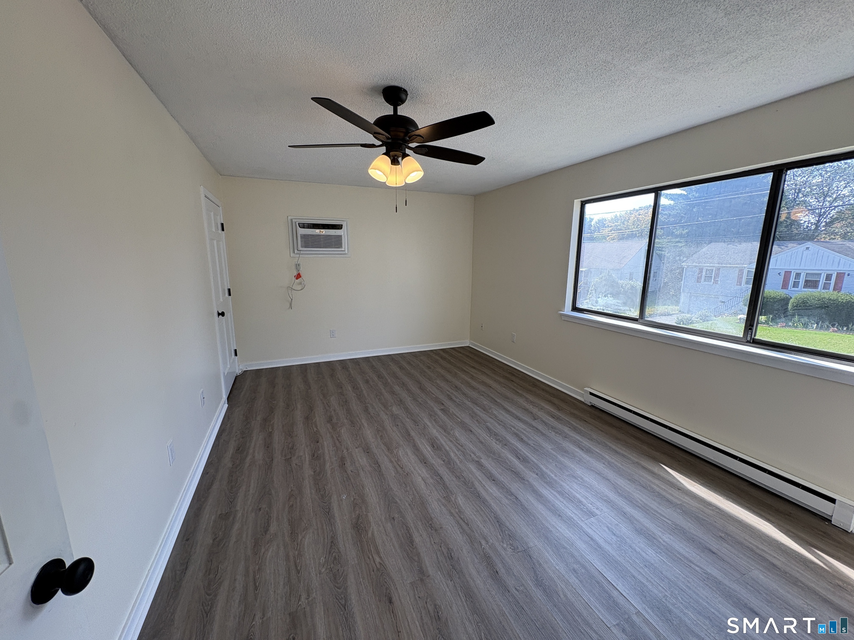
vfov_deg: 85.7
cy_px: 320
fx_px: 345
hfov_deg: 102.1
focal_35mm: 14
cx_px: 427
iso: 50
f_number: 2.2
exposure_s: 1/120
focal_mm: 2.22
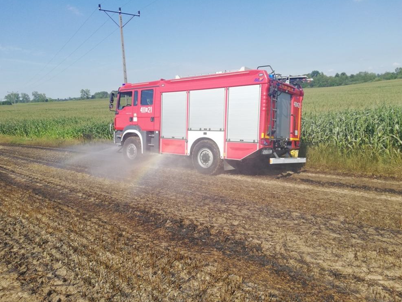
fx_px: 325
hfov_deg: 63.4
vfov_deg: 49.8
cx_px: 202
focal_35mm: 28
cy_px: 154
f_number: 2.2
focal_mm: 3.81
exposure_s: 1/880
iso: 50
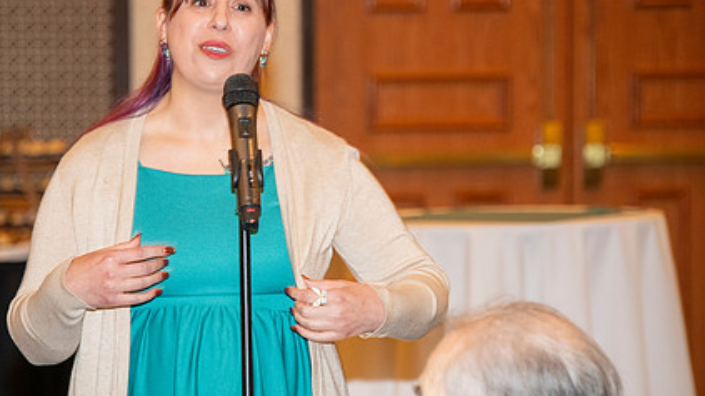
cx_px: 223
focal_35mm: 273
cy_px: 191
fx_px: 5104
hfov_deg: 7.9
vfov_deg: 4.5
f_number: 5.6
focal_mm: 190
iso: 2000
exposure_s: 1/60
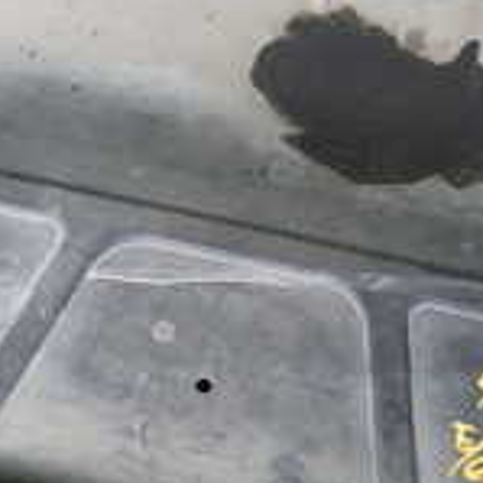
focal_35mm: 107
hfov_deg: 16.3
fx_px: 1689
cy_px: 220
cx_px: 240
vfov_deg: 16.3
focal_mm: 5.4
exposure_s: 1/50
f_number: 2.3
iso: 200
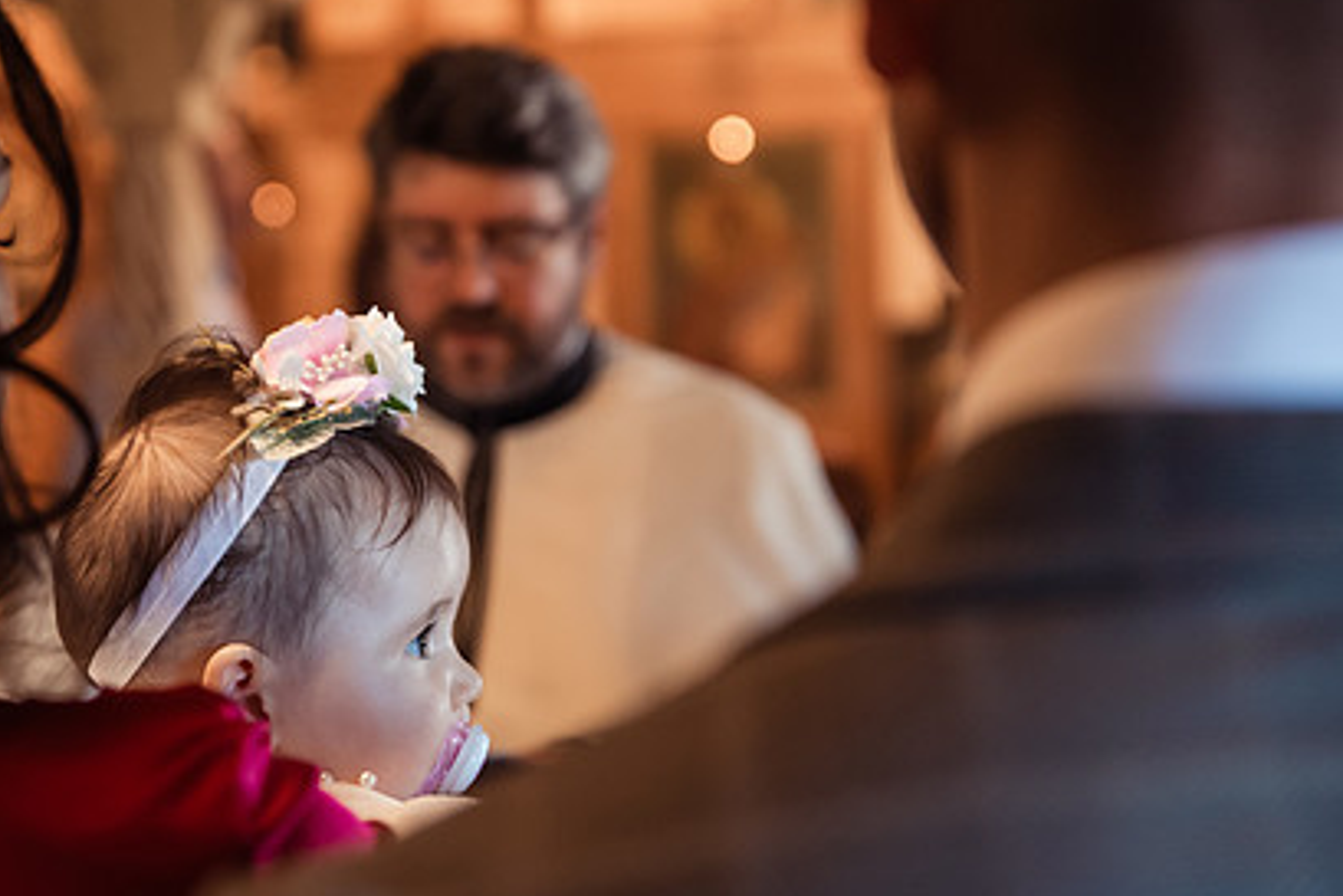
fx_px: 3172
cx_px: 410
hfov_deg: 23.8
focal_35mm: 85
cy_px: 428
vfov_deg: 16.1
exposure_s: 1/100
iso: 2000
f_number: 2.8
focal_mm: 60
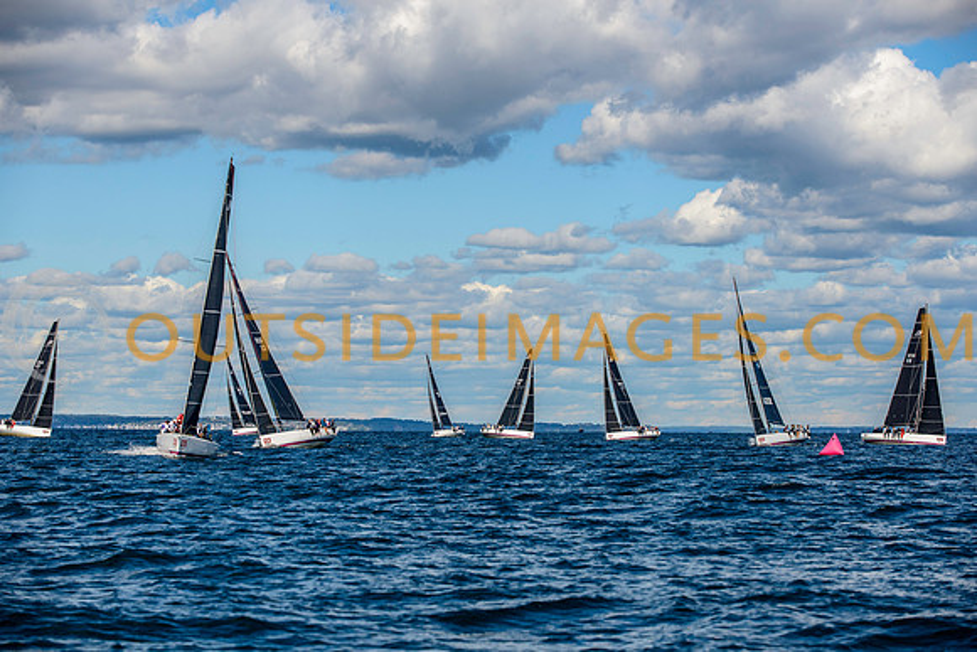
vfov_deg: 12.8
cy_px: 326
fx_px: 2899
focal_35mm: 107
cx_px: 488
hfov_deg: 19.1
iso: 250
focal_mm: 105
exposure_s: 1/2000
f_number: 5.6
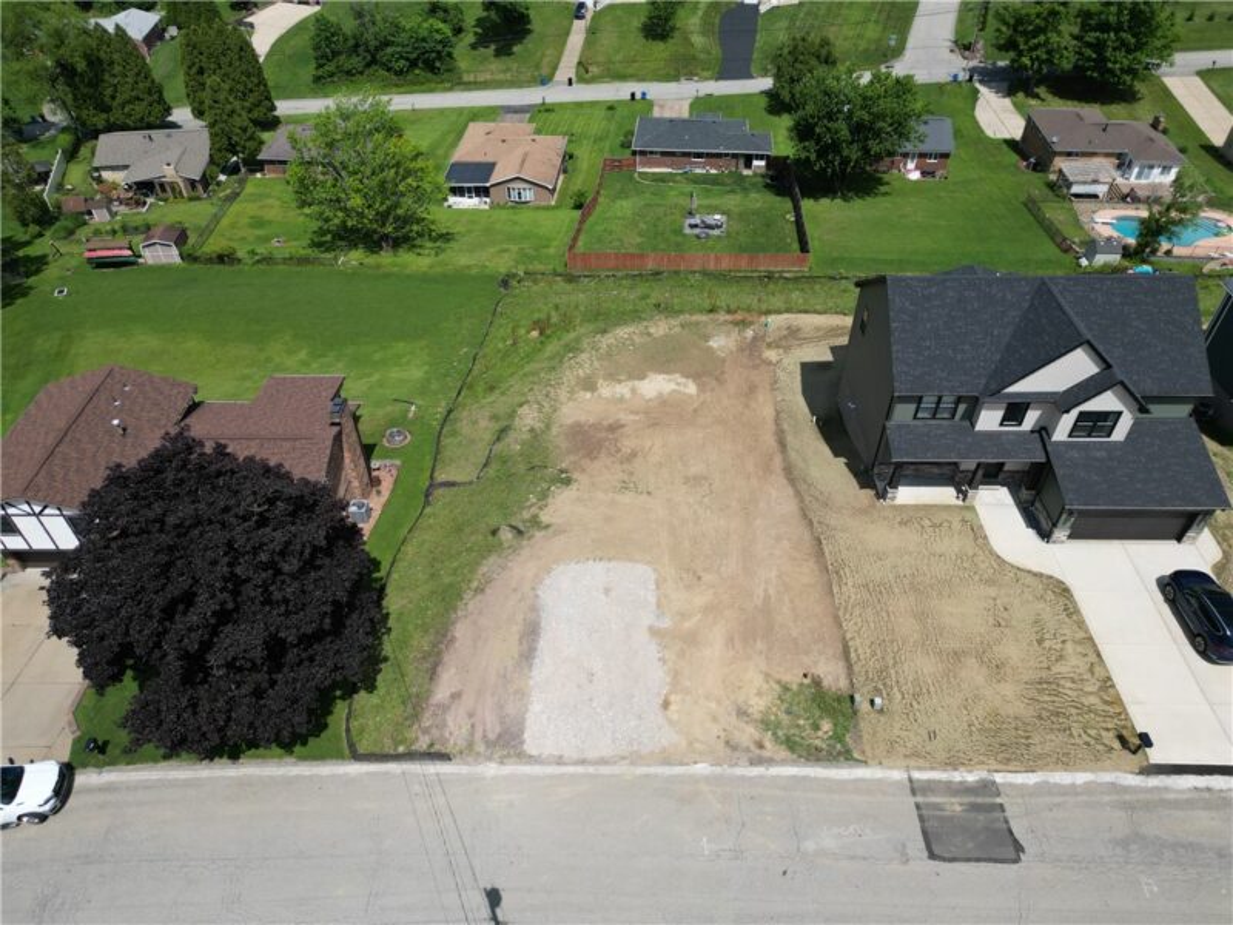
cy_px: 462
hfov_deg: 71.6
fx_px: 855
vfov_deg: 56.8
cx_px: 616
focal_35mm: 24
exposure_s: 1/3200
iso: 110
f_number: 1.7
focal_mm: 6.72
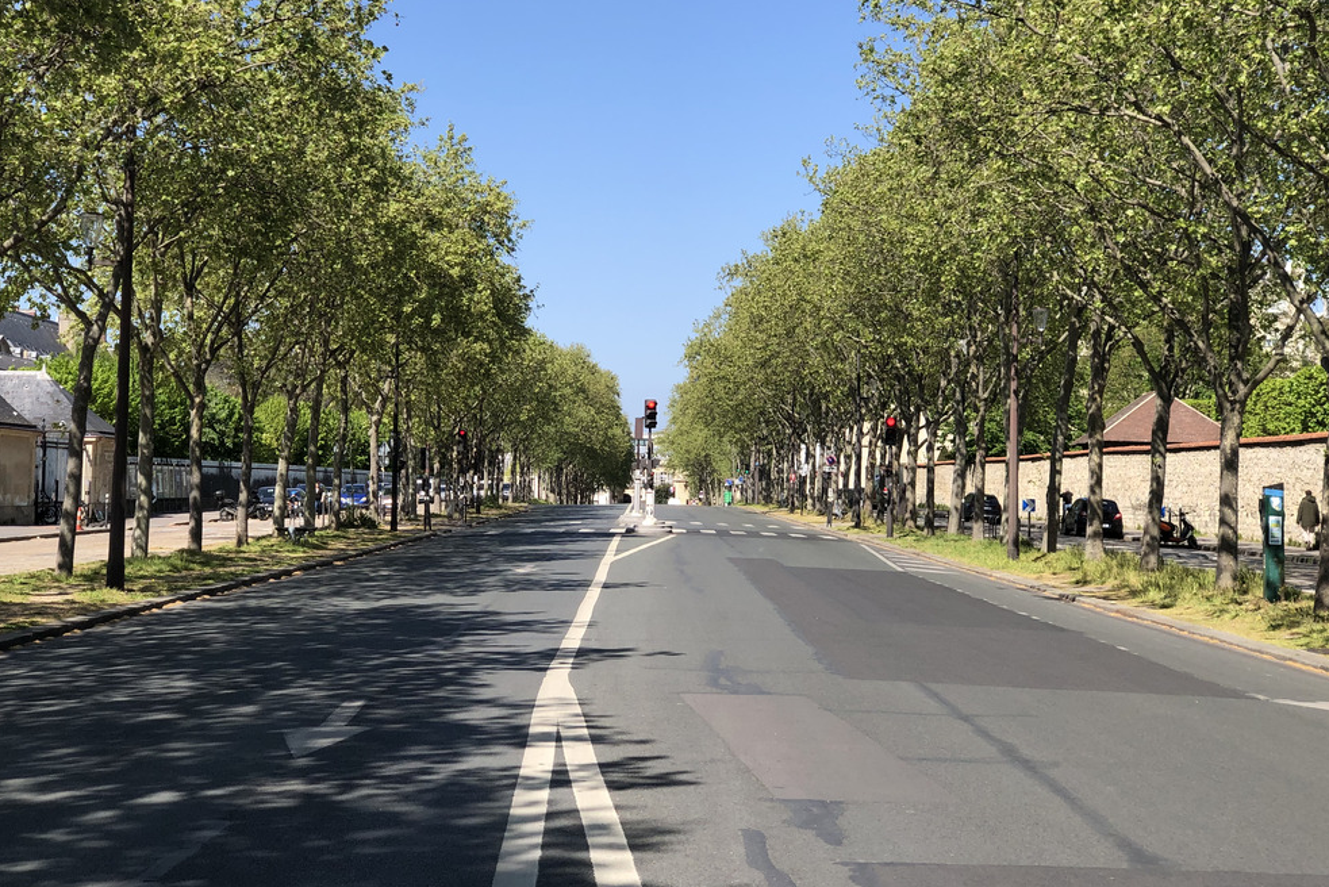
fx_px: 2437
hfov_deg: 30.5
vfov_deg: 20.6
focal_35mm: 66
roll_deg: -0.2
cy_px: 341
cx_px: 591
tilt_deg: +3.8
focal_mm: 6
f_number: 2.4
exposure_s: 1/800
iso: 16
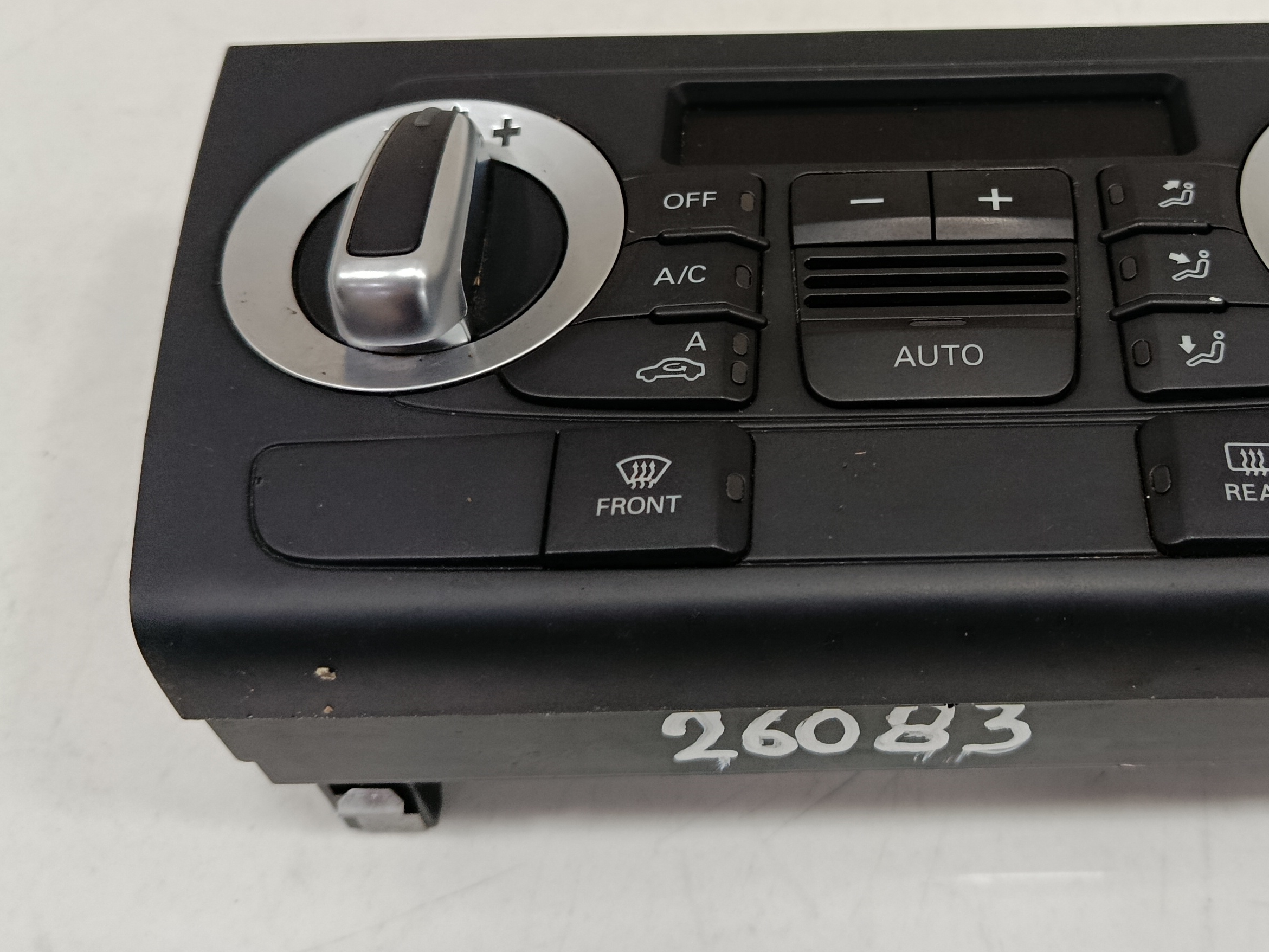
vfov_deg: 34.7
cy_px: 294
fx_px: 1503
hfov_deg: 44.8
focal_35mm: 41
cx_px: 887
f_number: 1.7
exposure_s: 1/100
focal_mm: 5.24
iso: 1094
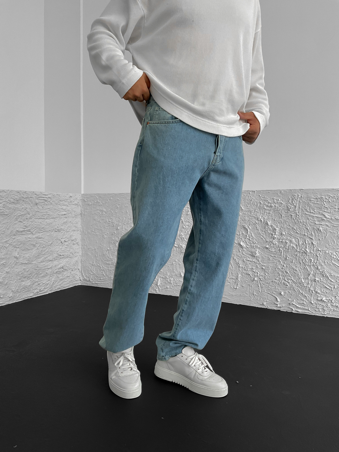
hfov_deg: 48.2
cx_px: 170
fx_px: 379
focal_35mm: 29
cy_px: 226
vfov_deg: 61.7
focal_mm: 3
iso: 64
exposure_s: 1/115
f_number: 1.8
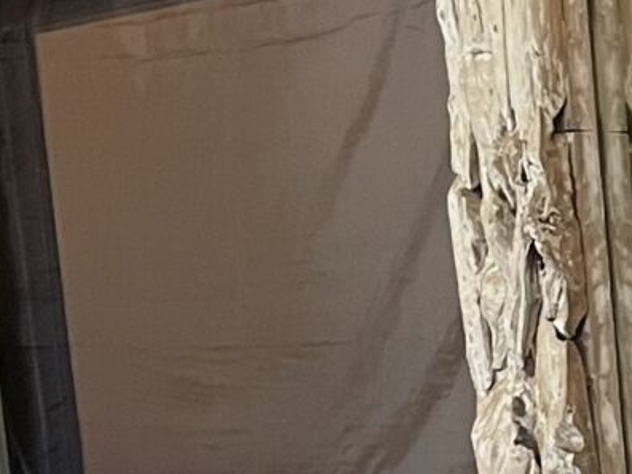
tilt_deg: -13.9
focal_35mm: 168
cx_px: 1253
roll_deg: +1.1
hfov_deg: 10.8
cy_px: 1119
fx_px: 3067
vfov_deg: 8.2
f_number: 1.6
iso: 125
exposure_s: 1/50
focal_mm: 4.2
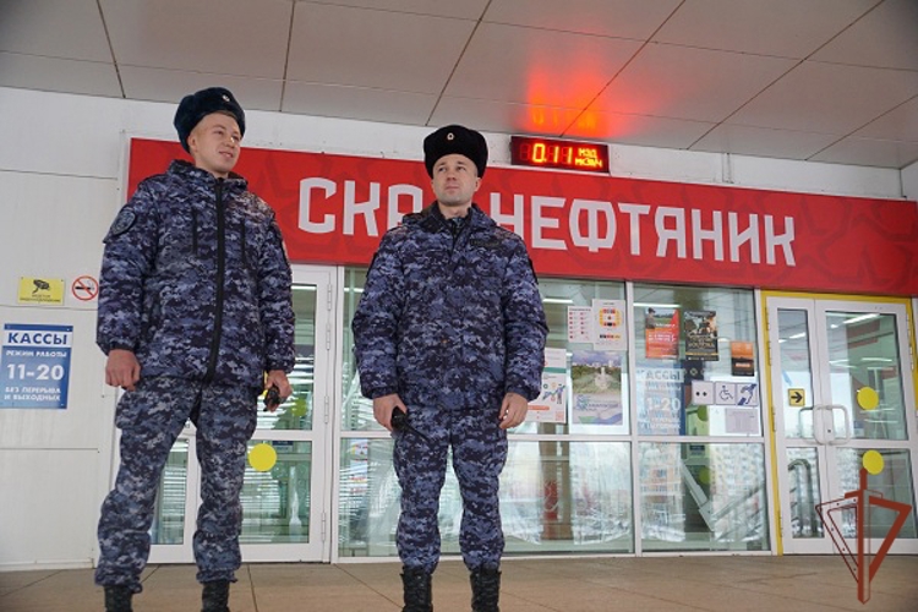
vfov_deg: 36.9
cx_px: 459
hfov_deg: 53.1
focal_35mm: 36
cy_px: 306
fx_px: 918
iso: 800
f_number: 4
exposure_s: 1/160
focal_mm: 24
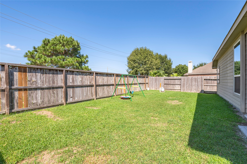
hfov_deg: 96.8
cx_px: 124
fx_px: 110
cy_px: 82
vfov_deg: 73.7
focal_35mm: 16
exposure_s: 1/80
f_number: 14
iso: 125
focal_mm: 16
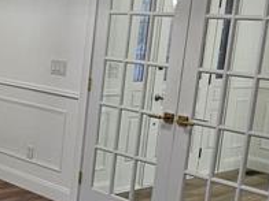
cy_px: 113
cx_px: -70
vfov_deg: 21.6
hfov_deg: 25.1
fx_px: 528
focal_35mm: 68
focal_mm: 2.2
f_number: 2.2
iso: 160
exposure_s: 1/60
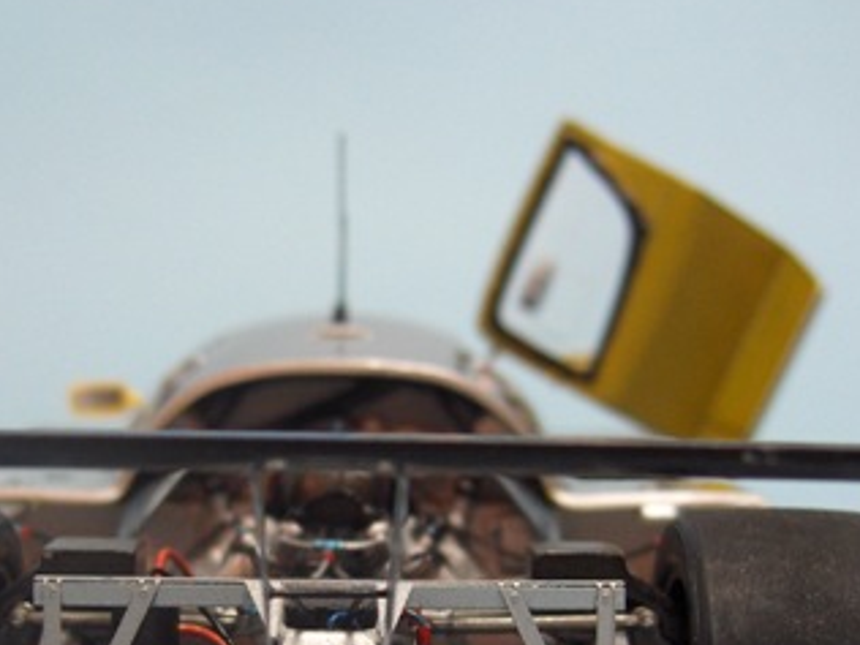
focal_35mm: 79
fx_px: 1963
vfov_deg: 18.3
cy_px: 615
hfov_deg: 24.7
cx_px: 327
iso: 200
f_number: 2.8
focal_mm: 8
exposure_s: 1/51.5
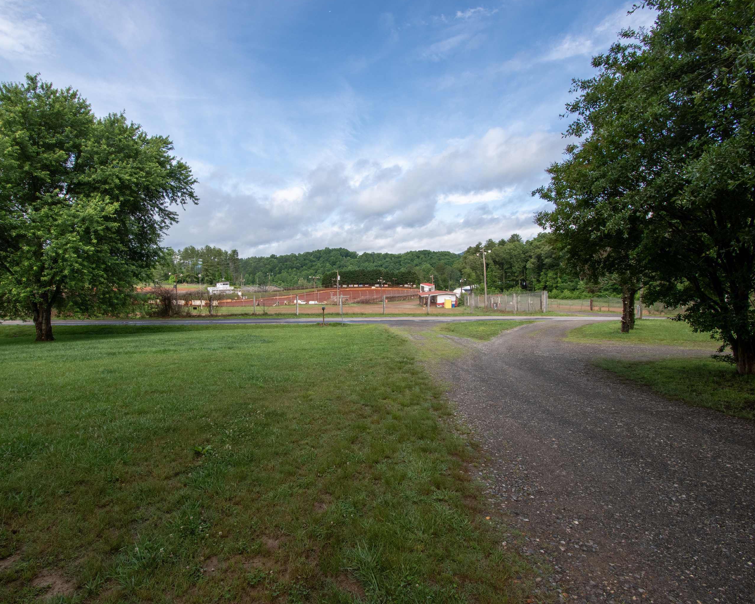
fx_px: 380
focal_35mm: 17
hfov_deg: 89.3
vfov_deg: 77.0
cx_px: 336
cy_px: 301
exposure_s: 1/400
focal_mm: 10
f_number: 10
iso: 200
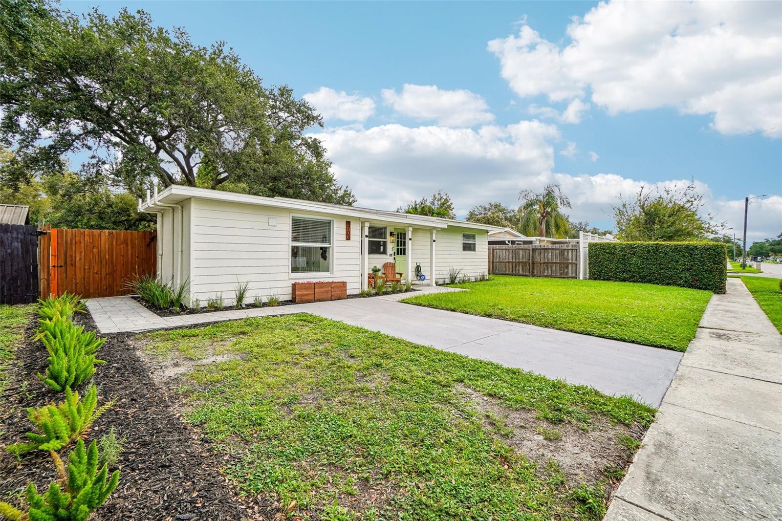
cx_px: 391
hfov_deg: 100.4
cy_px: 260
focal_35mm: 15
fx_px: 326
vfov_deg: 77.3
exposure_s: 1/250
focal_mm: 10
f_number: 8
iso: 100
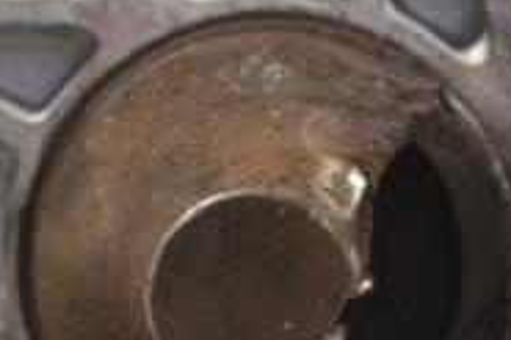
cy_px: 100
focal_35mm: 268
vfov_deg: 5.1
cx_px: 185
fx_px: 3795
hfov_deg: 7.7
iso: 3200
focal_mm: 55
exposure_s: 1/160
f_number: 6.3
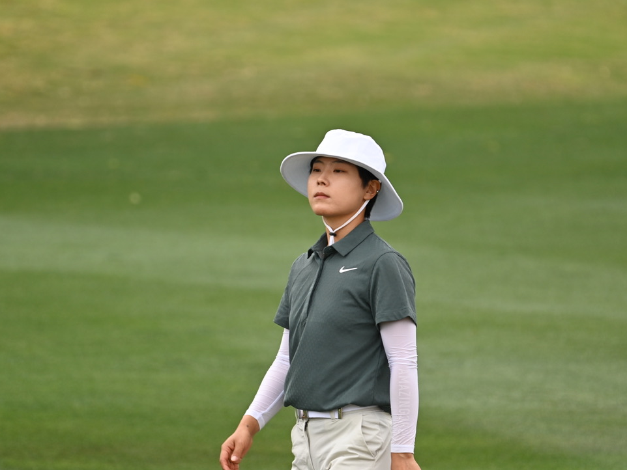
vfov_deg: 2.3
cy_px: 235
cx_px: 292
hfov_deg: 3.0
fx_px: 11795
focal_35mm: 651
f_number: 5.6
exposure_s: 1/640
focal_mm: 400
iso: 280
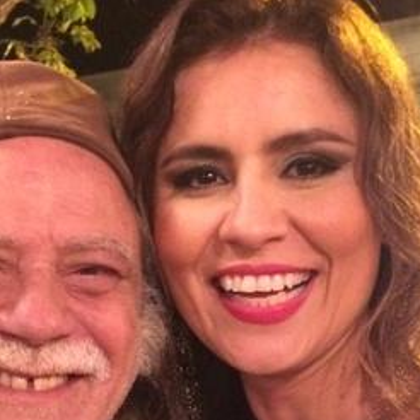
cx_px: 108
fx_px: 1098
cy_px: 408
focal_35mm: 80
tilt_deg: -3.1
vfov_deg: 21.0
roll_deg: -1.4
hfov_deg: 21.5
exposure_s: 1/15
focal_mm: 4.15
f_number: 2.2
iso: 500
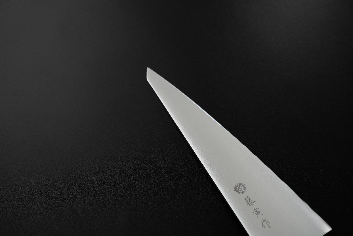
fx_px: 362
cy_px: 118
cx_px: 176
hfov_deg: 52.0
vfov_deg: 36.0
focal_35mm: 37
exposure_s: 1/160
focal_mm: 24.6
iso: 400
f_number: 5
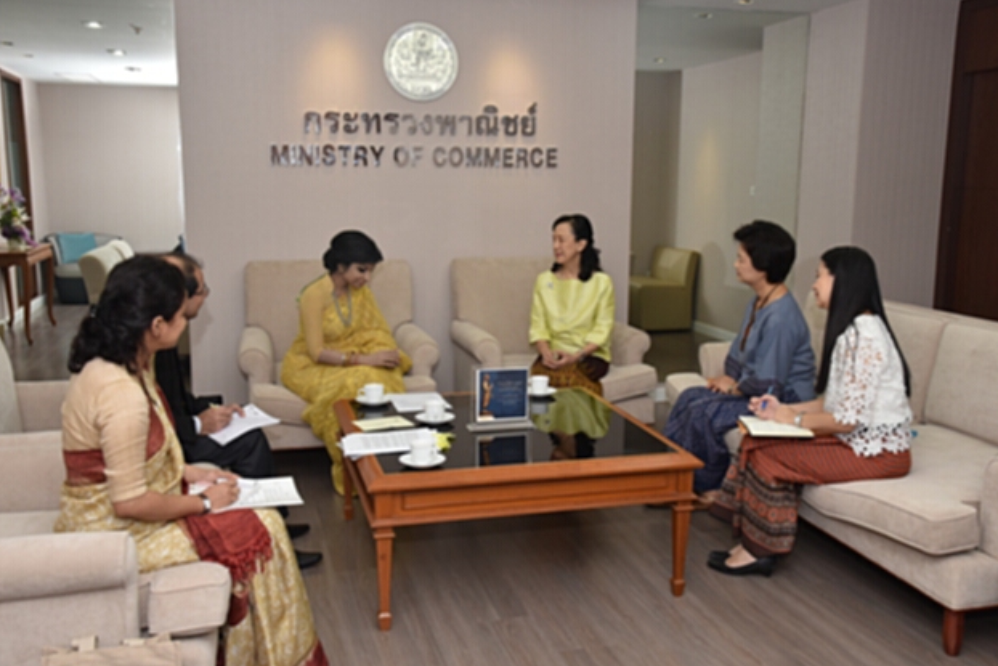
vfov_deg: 37.9
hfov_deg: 54.4
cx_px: 509
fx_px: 970
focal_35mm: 35
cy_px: 336
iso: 1250
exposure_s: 1/60
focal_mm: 34
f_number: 8
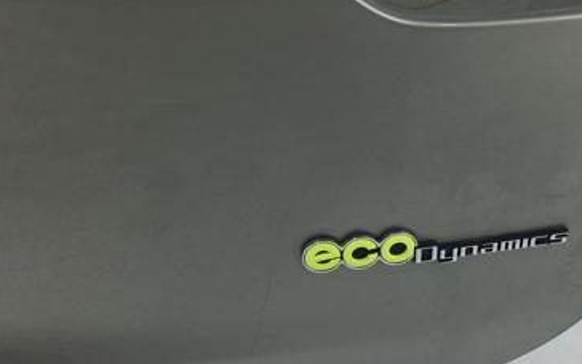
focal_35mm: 54
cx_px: 379
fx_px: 857
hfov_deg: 37.2
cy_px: 251
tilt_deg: -38.7
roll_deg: -2.4
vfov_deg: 23.9
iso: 25
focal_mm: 4.15
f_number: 2.2
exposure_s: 1/184
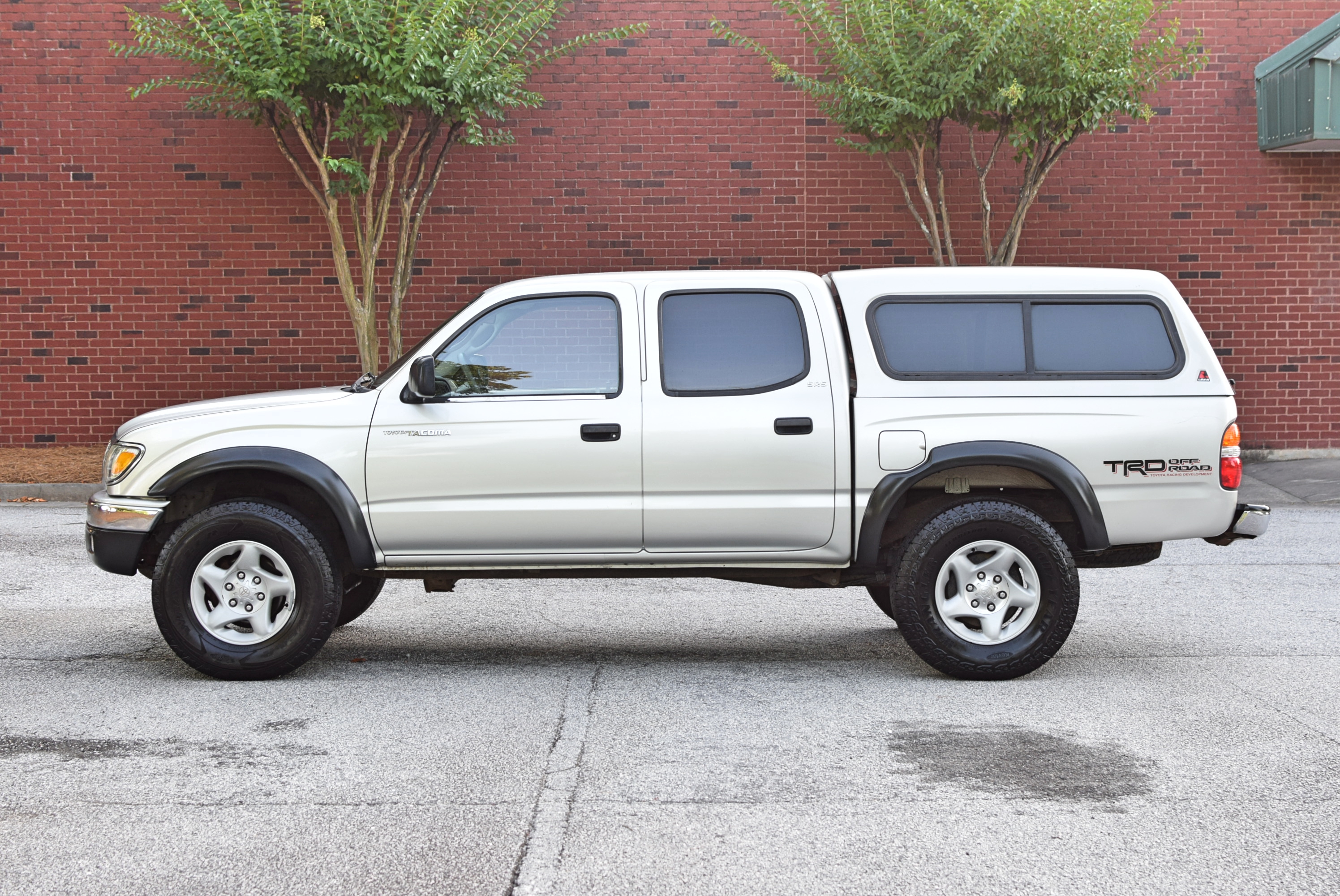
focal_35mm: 52
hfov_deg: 37.8
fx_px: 1956
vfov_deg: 25.8
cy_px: 448
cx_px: 670
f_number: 5
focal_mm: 35
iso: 400
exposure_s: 1/100
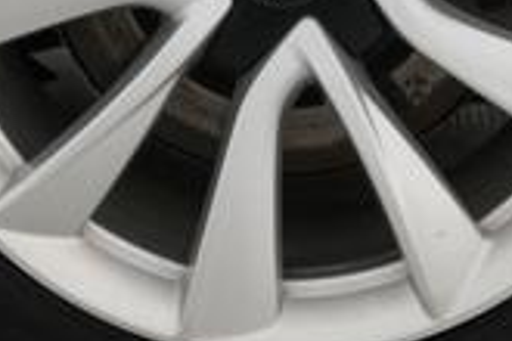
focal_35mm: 93
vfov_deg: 14.3
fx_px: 1323
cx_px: 282
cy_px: -53
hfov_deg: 21.9
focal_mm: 24
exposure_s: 1/160
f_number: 2.8
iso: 1600
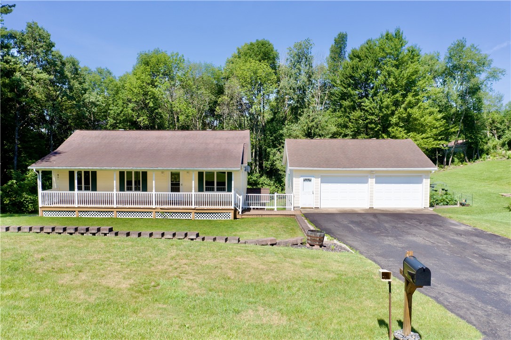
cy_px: 170
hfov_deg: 65.5
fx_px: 397
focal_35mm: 28
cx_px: 256
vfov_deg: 46.4
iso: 100
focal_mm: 10.26
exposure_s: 1/800
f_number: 4
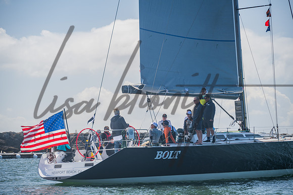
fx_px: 1262
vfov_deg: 8.9
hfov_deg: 13.2
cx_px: 146
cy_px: 98
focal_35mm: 155
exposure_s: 1/200
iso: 100
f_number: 6.3
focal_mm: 155
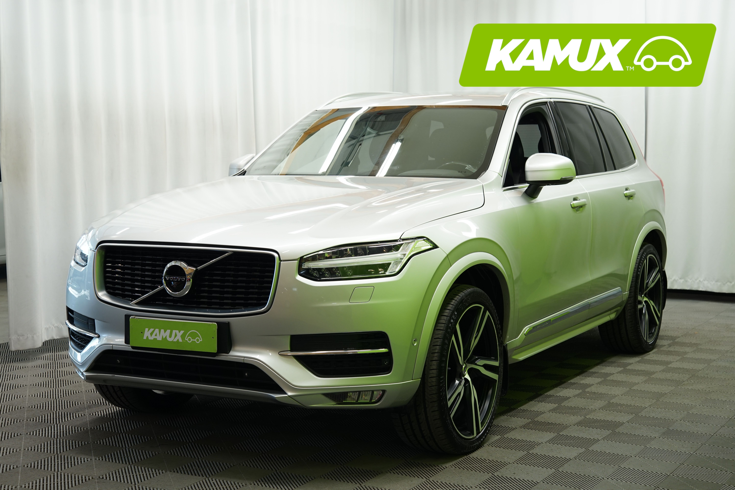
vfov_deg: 25.1
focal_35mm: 54
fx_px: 1102
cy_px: 245
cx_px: 368
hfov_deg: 36.9
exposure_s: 1/20
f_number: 5.6
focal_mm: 54
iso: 500
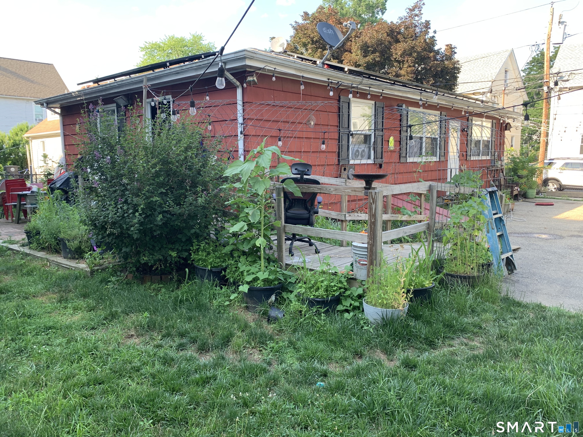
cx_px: 292
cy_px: 218
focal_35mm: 26
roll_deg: +0.9
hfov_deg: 67.3
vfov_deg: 53.1
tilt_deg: -8.3
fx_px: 438
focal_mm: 4.25
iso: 25
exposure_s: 1/122
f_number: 1.8
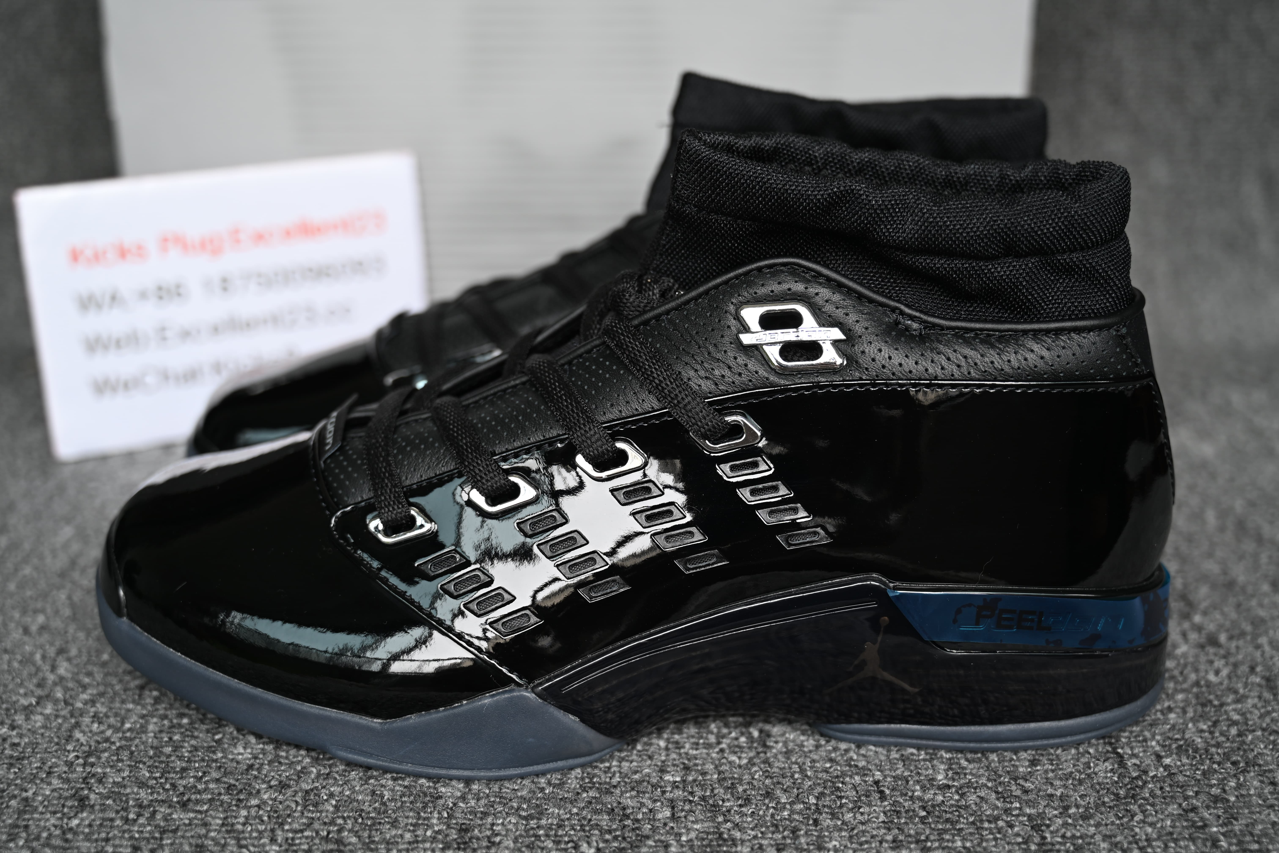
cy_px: 426
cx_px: 640
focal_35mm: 43
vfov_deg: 31.2
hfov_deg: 45.4
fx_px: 1528
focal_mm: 43
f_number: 4
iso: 100
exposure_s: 1/60
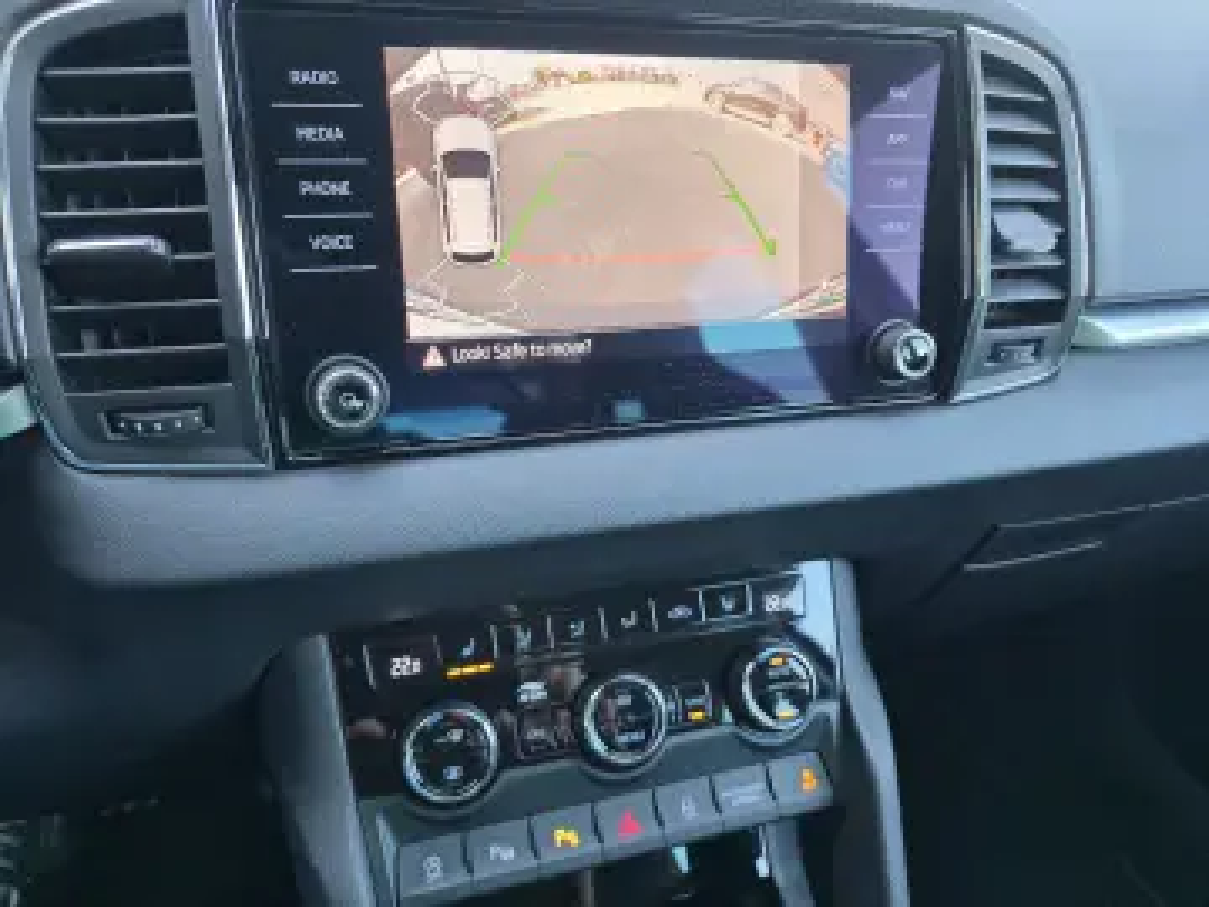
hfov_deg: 73.9
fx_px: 803
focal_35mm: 23
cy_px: 454
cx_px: 604
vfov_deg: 58.9
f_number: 1.7
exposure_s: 1/120
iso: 250
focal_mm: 6.3
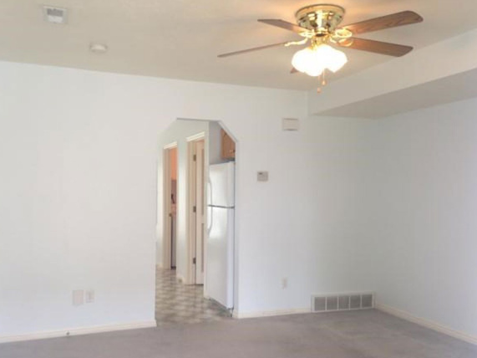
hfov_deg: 50.1
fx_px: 510
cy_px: 197
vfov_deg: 38.6
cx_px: 224
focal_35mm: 37
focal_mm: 4.12
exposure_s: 1/40
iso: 50
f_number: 2.4
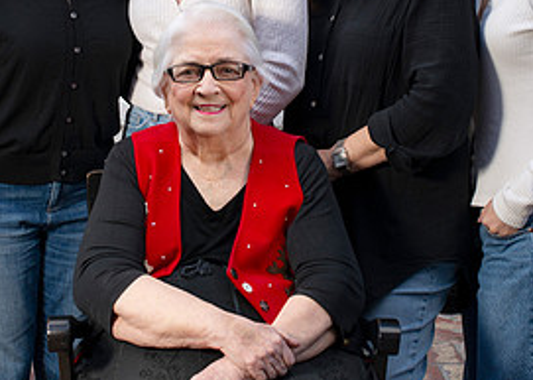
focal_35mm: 118
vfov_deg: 12.1
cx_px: 195
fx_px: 1784
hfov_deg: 17.0
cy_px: 91
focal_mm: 50
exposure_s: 1/200
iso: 250
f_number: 7.1
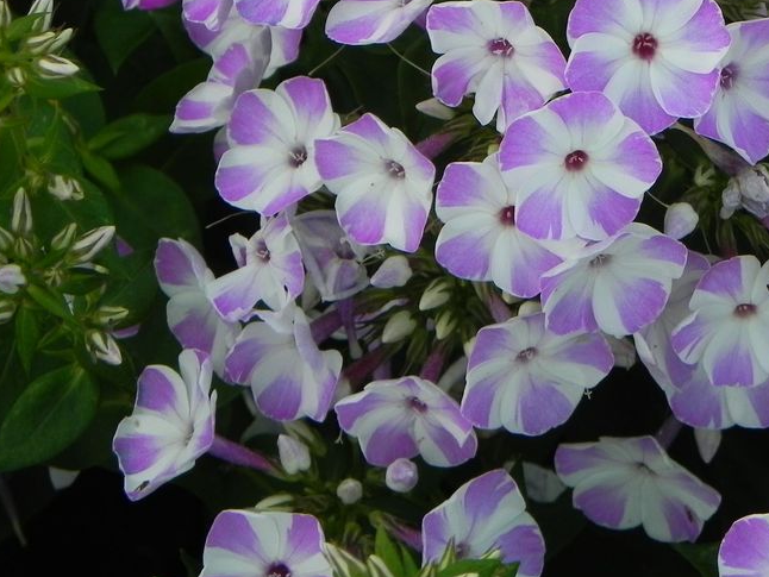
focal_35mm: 213
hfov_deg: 9.3
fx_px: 4734
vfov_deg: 7.0
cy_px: 153
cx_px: 621
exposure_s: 1/125
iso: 160
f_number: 5
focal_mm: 23
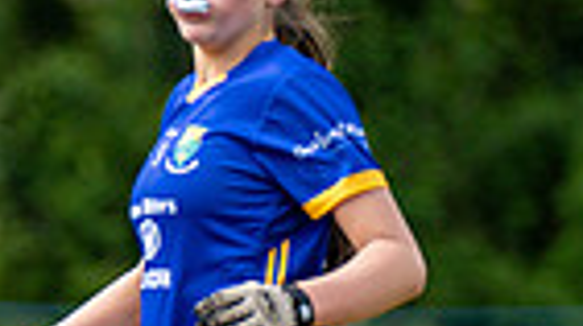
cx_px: -538
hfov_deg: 2.4
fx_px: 13992
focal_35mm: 906
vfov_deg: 1.3
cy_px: 357
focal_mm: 210
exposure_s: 1/4000
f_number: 2.8
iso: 360
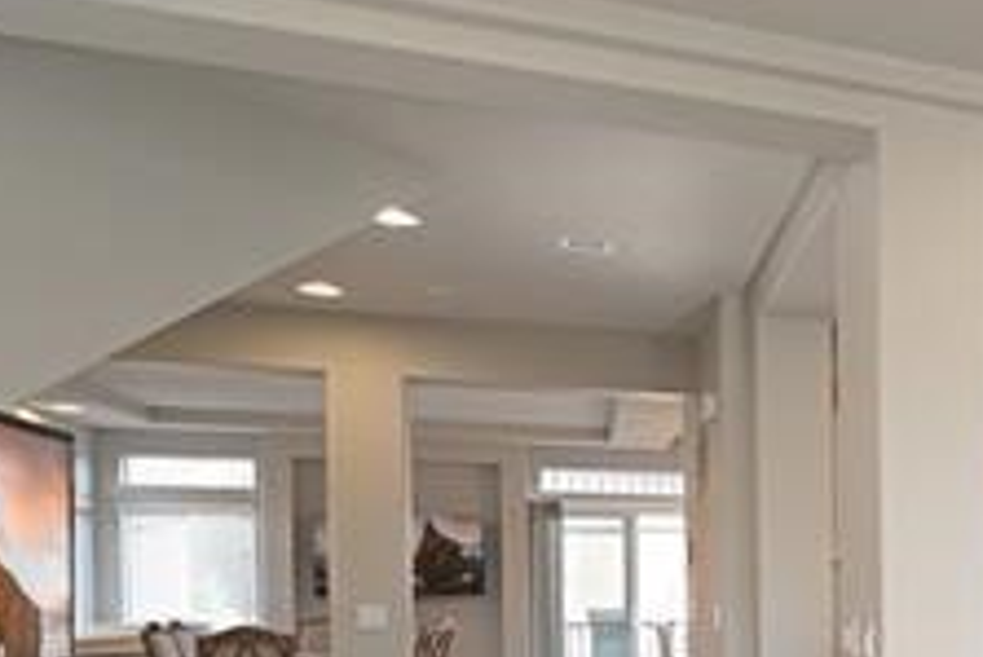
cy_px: 611
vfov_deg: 29.7
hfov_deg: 32.6
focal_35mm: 43
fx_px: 1175
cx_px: 1309
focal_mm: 12
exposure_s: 1/160
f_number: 4
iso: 1250
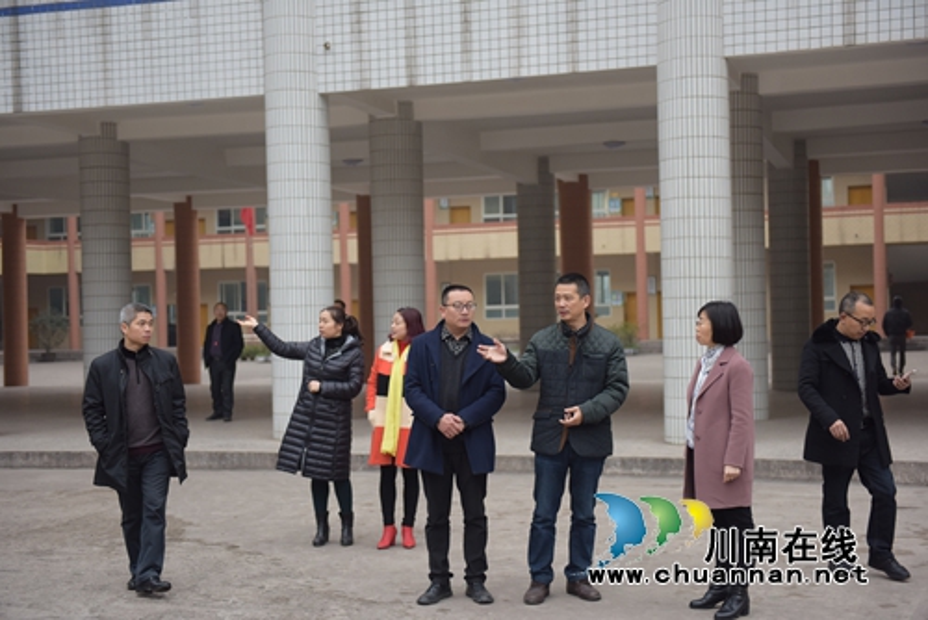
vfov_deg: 26.0
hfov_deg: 38.2
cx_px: 464
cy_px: 310
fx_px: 1341
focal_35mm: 52
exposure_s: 1/800
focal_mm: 52
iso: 800
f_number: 2.8
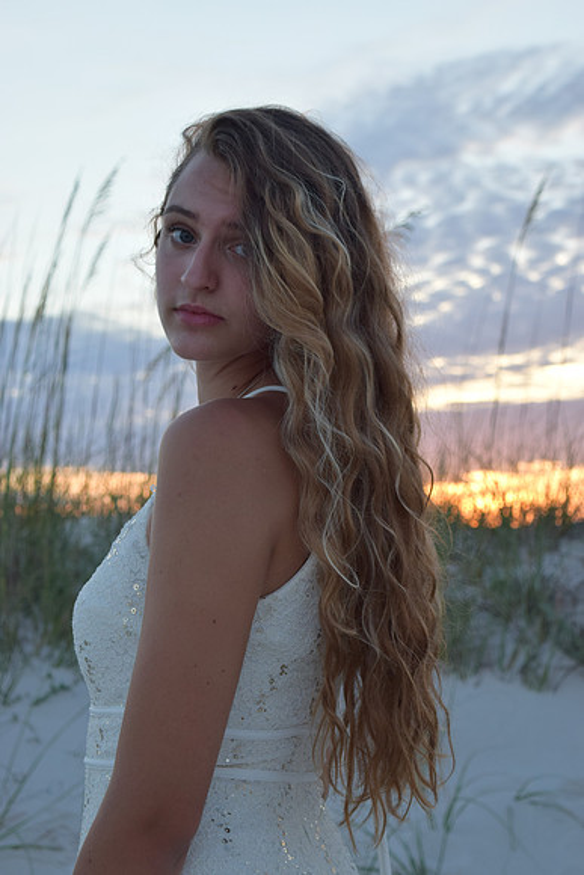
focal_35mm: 72
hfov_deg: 18.9
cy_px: 438
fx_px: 1751
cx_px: 292
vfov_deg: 28.1
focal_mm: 48
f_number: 6.3
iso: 400
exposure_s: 1/160
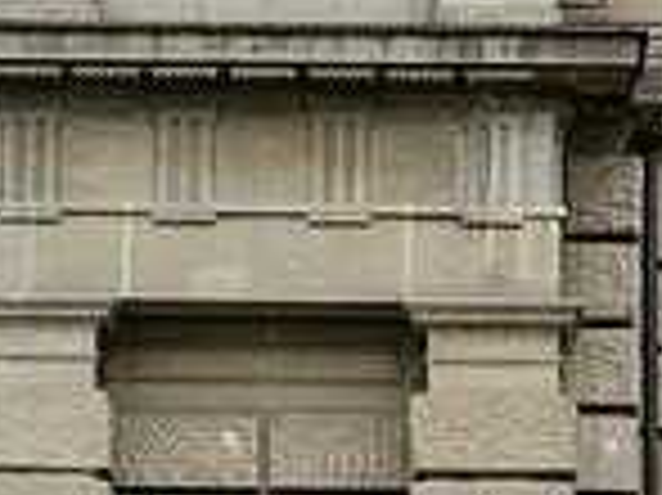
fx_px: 4682
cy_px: 819
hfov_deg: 8.1
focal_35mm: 245
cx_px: 495
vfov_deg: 6.0
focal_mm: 55
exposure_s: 1/500
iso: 320
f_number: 5.6
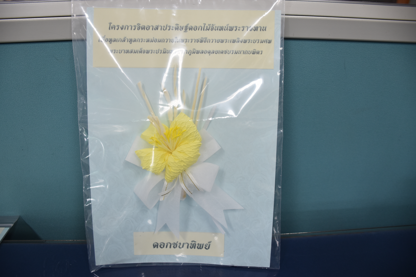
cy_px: 138
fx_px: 312
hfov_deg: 67.4
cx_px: 208
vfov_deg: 47.9
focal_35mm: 27
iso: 400
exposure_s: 1/60
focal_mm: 18
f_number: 4
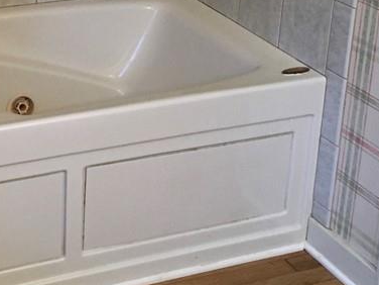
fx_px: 865
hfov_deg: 23.4
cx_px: -25
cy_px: -63
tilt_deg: -16.1
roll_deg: -0.2
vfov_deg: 17.7
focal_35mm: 79
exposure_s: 1/30
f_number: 2.2
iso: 125
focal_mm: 4.15
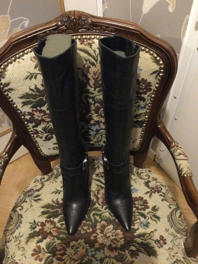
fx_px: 236
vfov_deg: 58.3
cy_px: 132
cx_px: 99
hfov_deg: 45.4
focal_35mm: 31
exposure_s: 1/17
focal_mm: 3.3
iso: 800
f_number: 2.4
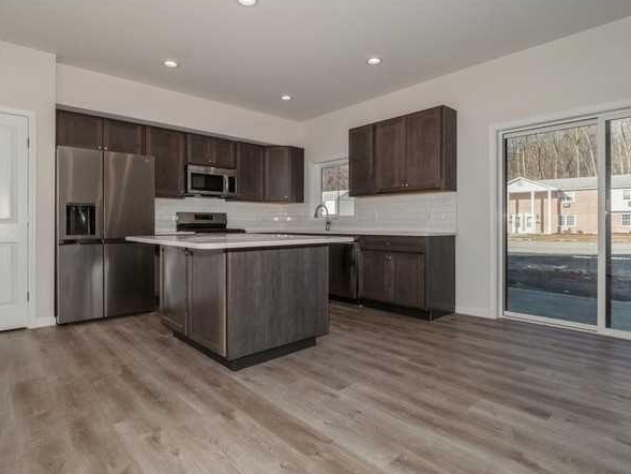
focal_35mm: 19
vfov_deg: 68.7
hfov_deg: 84.6
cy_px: 225
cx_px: 322
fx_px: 346
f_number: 8
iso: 200
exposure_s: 1/125
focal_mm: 7
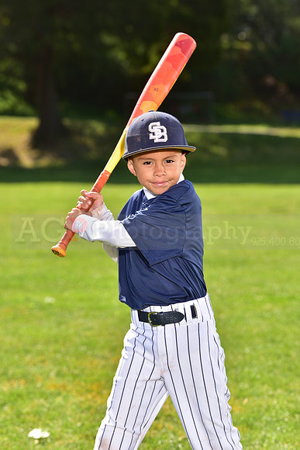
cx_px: 150
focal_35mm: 122
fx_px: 1524
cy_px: 225
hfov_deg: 11.2
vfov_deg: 16.8
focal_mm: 122
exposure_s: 1/250
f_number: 5.6
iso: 100
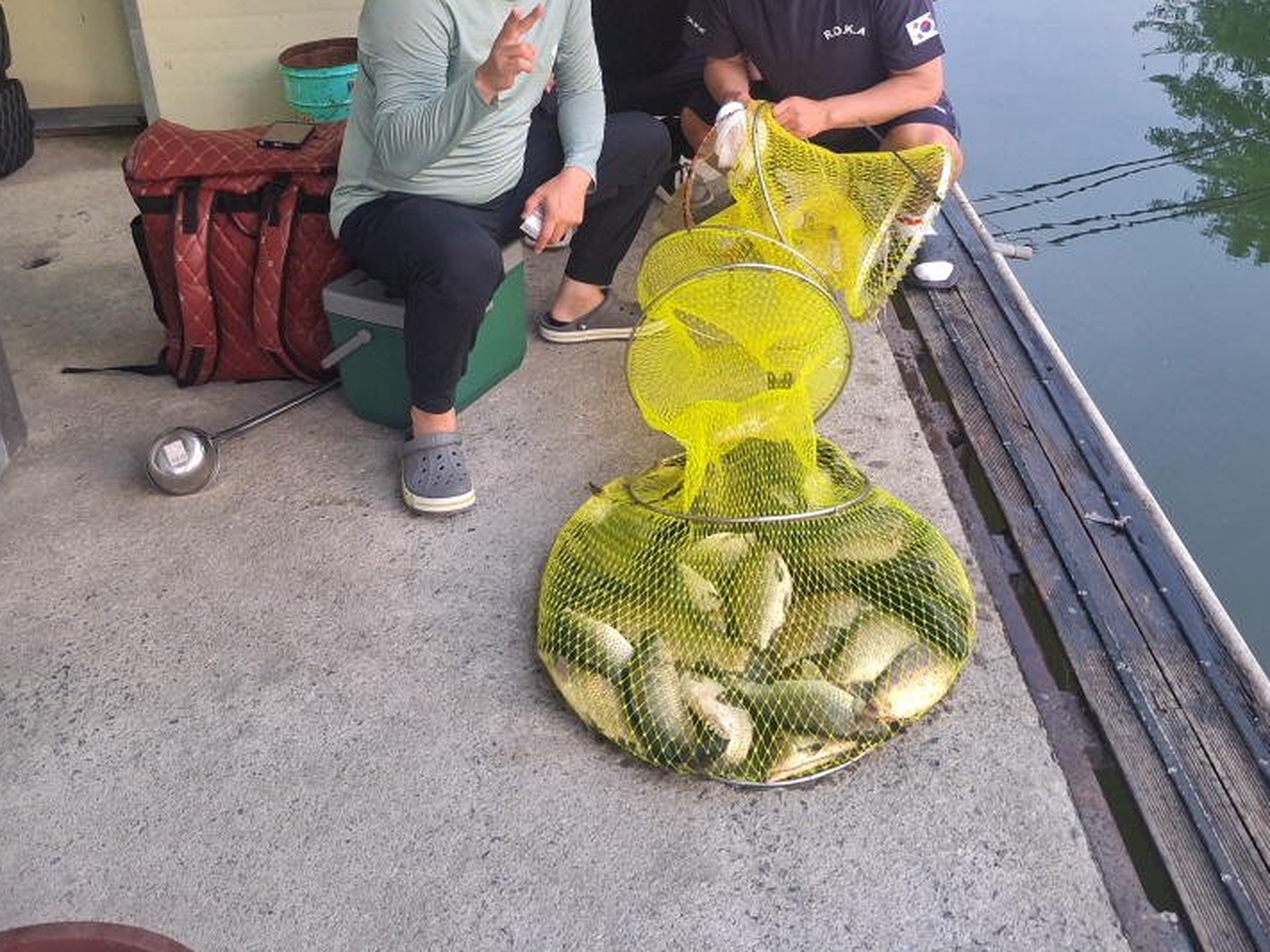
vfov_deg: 39.0
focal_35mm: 36
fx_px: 1321
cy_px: 284
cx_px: 647
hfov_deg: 51.4
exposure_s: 1/60
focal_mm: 4.69
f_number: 1.8
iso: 160
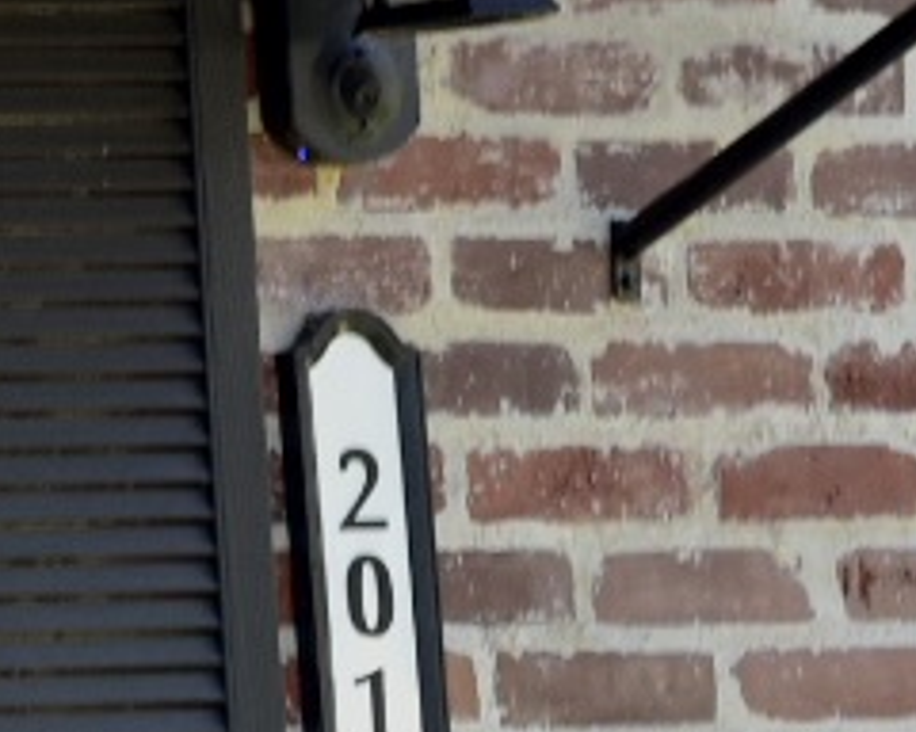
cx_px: -469
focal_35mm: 475
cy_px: 560
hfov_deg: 4.1
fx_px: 12877
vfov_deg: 3.3
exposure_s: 1/50
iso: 160
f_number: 5.6
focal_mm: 50
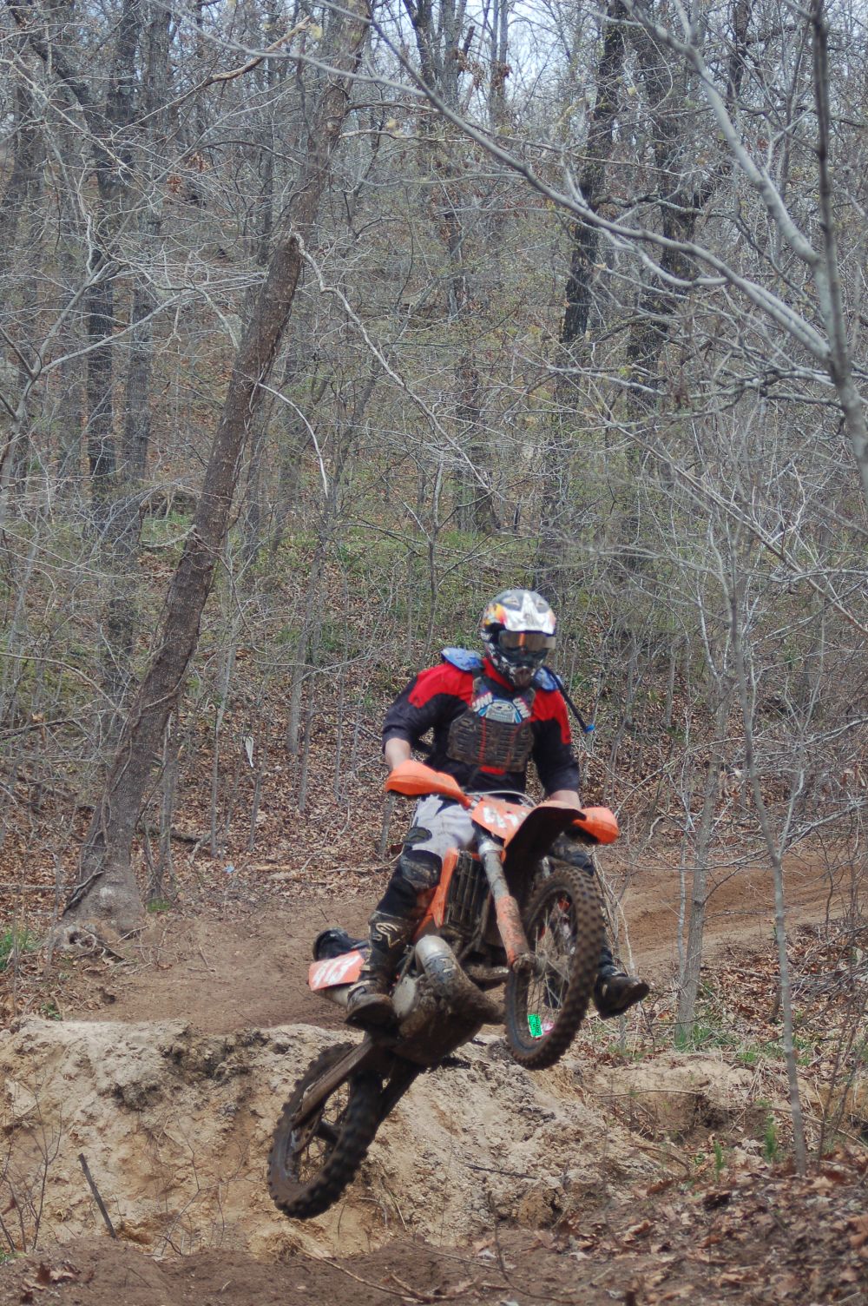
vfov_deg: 19.5
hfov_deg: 13.0
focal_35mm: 105
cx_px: 434
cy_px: 653
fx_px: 3804
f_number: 4.5
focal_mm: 70
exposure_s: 1/800
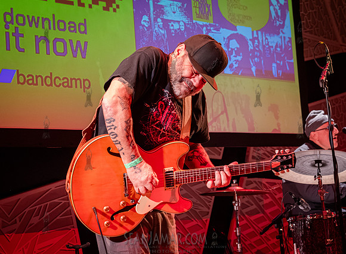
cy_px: 132
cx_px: 159
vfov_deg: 20.6
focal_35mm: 71
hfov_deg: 27.8
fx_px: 700
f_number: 3.5
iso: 10000
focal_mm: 53
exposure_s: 1/400
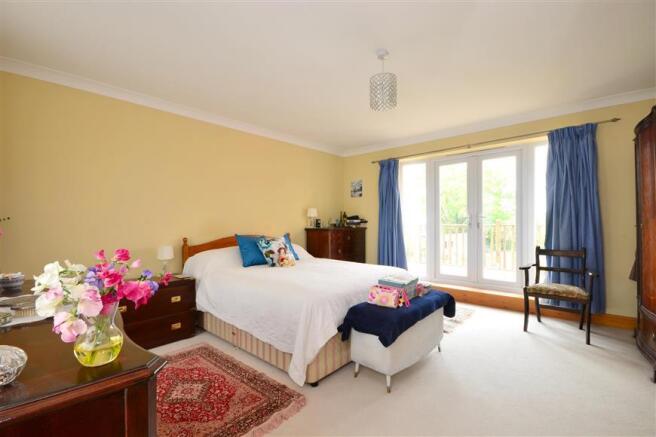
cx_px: 328
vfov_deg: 77.3
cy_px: 218
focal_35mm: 15
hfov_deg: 100.4
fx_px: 273
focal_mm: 10
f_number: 11
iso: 200
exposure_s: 1/5
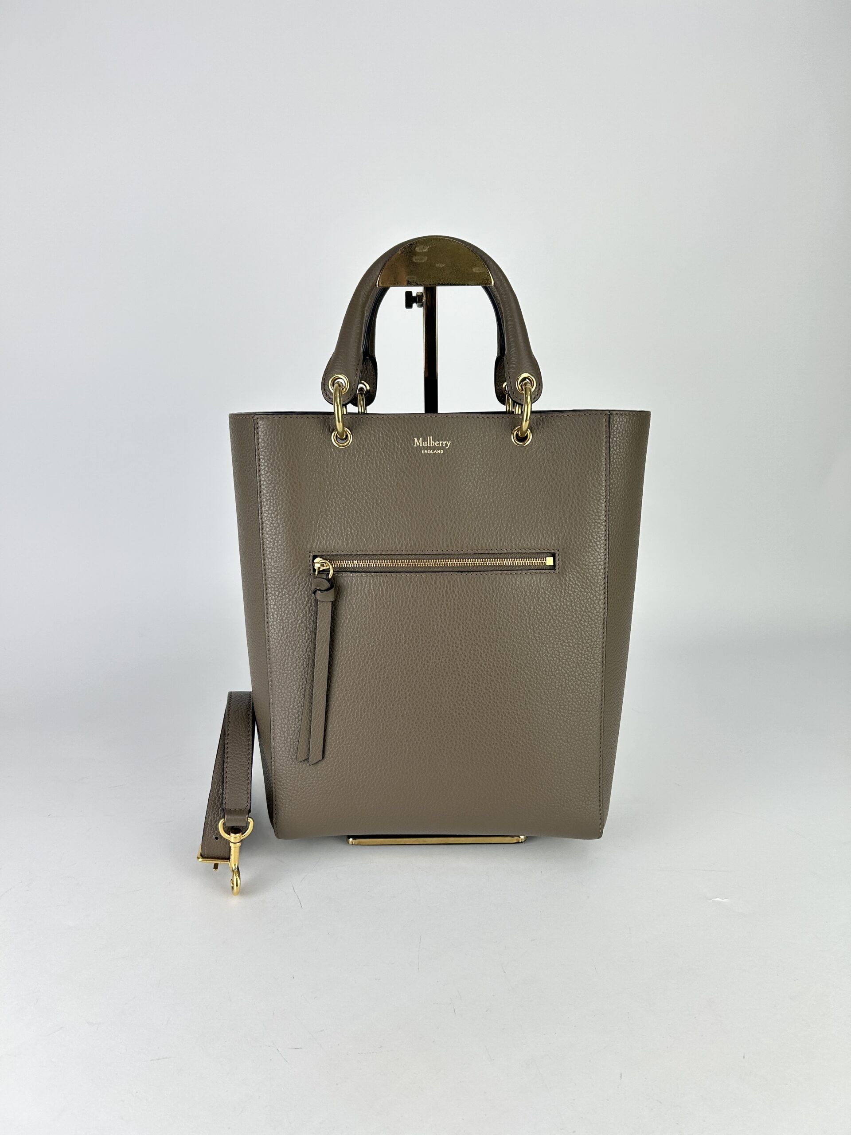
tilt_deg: -17.4
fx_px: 852
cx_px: 426
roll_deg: -0.8
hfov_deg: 53.1
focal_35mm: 26
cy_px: 568
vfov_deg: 67.3
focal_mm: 5.7
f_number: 1.5
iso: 40
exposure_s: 1/195
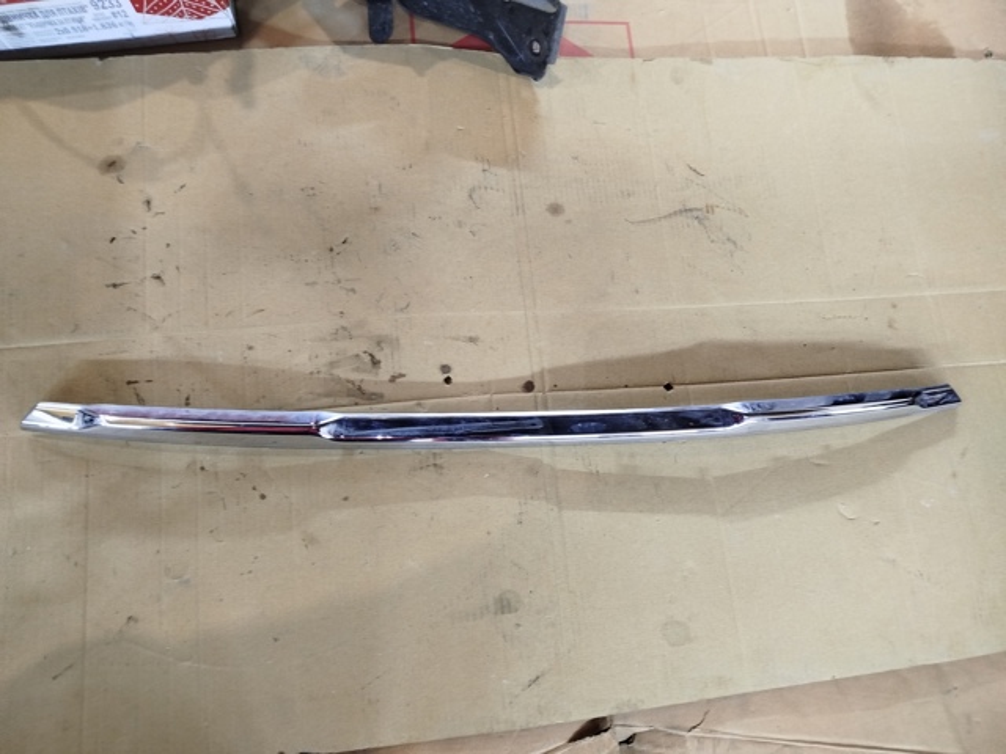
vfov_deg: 56.8
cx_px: 503
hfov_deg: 71.6
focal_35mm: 24
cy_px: 377
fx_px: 697
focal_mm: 5.31
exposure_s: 1/33
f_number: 1.7
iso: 640
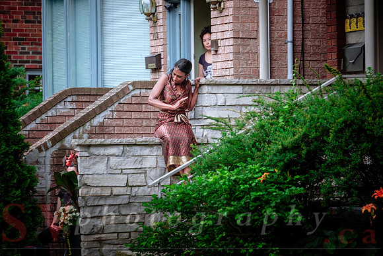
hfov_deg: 14.0
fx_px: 1564
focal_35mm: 147
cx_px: 192
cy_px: 128
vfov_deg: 9.3
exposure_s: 1/250
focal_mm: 98.2
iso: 500
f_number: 2.8
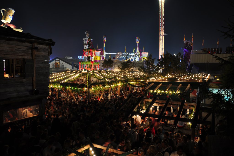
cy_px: 78
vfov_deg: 47.8
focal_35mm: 27
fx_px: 175
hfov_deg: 67.4
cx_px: 117
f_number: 3.5
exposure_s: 1/4
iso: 200
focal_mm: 18
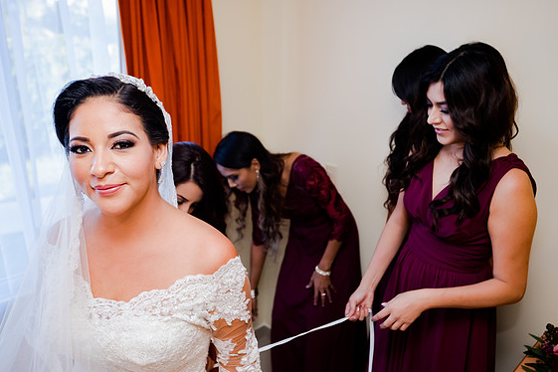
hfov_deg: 60.3
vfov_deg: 42.3
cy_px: 189
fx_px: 480
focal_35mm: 31
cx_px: 278
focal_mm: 30
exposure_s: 1/250
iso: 1600
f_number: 2.8
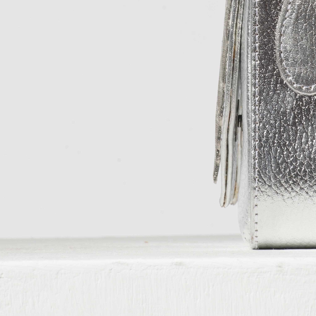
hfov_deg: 3.5
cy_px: -16
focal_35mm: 507
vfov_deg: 3.5
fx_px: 5236
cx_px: 293
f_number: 16
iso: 100
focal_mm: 200
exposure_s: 1/125
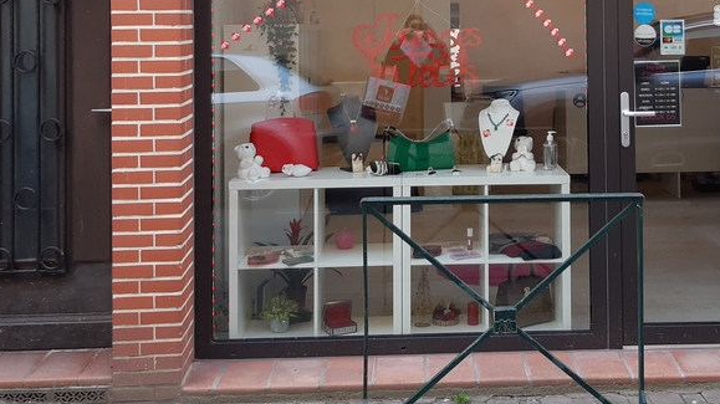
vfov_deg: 24.8
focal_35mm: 47
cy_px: 58
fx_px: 897
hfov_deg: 43.6
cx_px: 410
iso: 40
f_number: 1.7
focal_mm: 3.92
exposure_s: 1/100
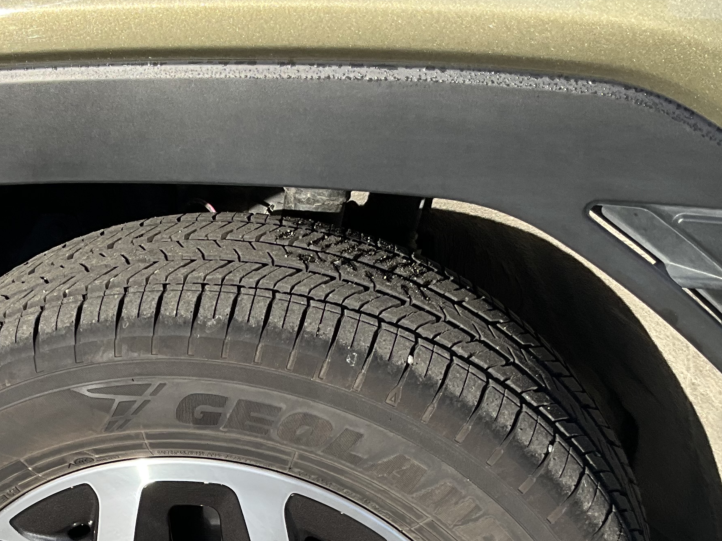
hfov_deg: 28.8
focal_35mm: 66
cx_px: 155
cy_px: 610
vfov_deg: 21.0
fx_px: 1377
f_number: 1.8
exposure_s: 1/606
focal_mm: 3
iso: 25
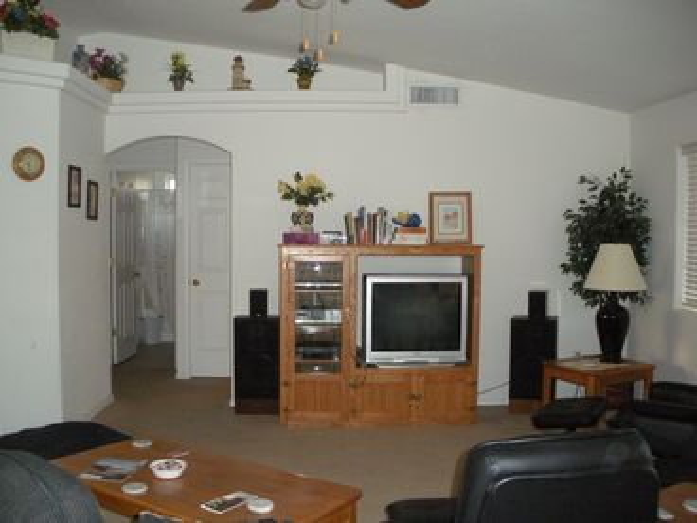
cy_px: 262
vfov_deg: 39.7
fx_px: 725
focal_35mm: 36
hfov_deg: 51.4
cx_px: 348
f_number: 3.5
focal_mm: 6.3
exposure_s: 1/60
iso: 559
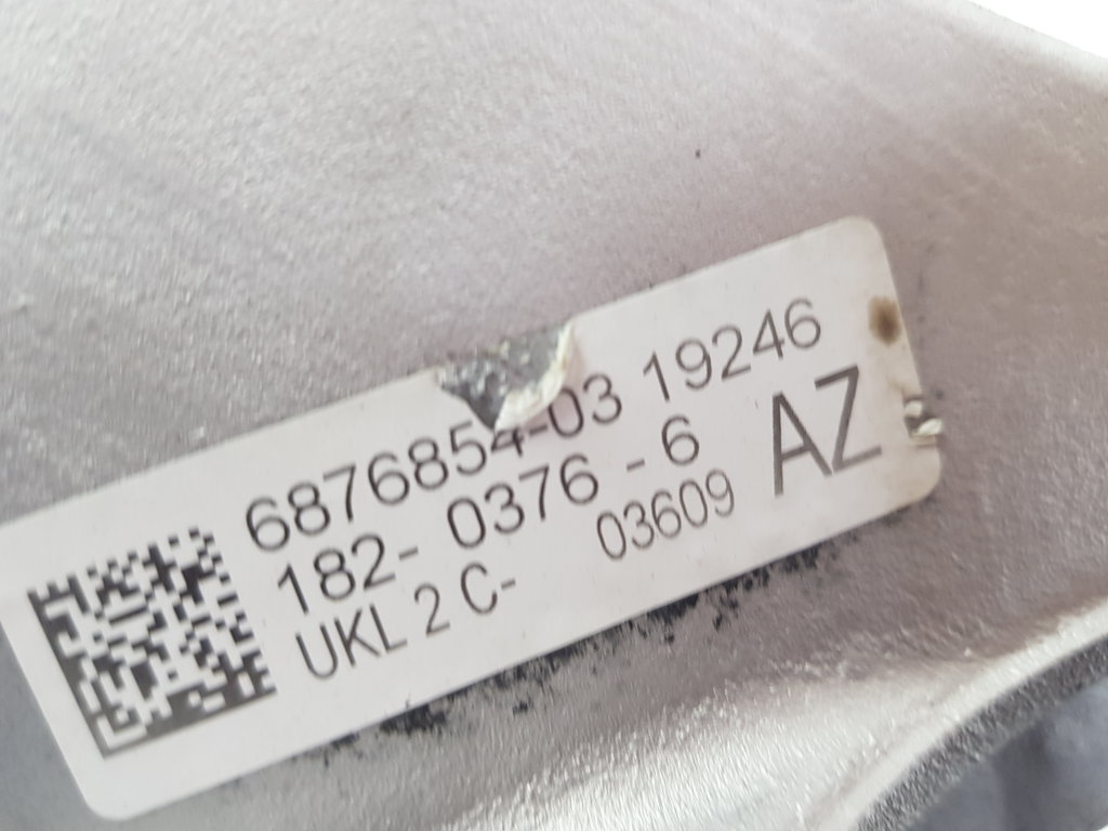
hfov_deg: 67.3
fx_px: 832
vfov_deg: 53.1
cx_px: 554
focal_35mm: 26
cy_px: 416
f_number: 1.7
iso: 100
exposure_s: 1/50
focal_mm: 4.2
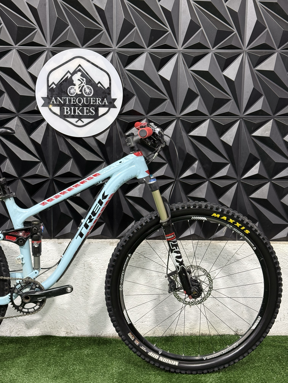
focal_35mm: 48
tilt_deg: -9.7
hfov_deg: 30.3
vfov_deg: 39.7
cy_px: 192
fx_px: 532
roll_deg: -1.4
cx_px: 144
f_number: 1.78
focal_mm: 6.76
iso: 200
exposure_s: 1/60
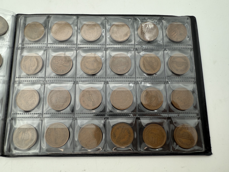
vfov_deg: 56.8
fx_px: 159
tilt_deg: -78.9
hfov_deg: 71.6
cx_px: 114
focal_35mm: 24
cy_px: 86
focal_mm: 2.22
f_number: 2.2
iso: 40
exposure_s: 1/156
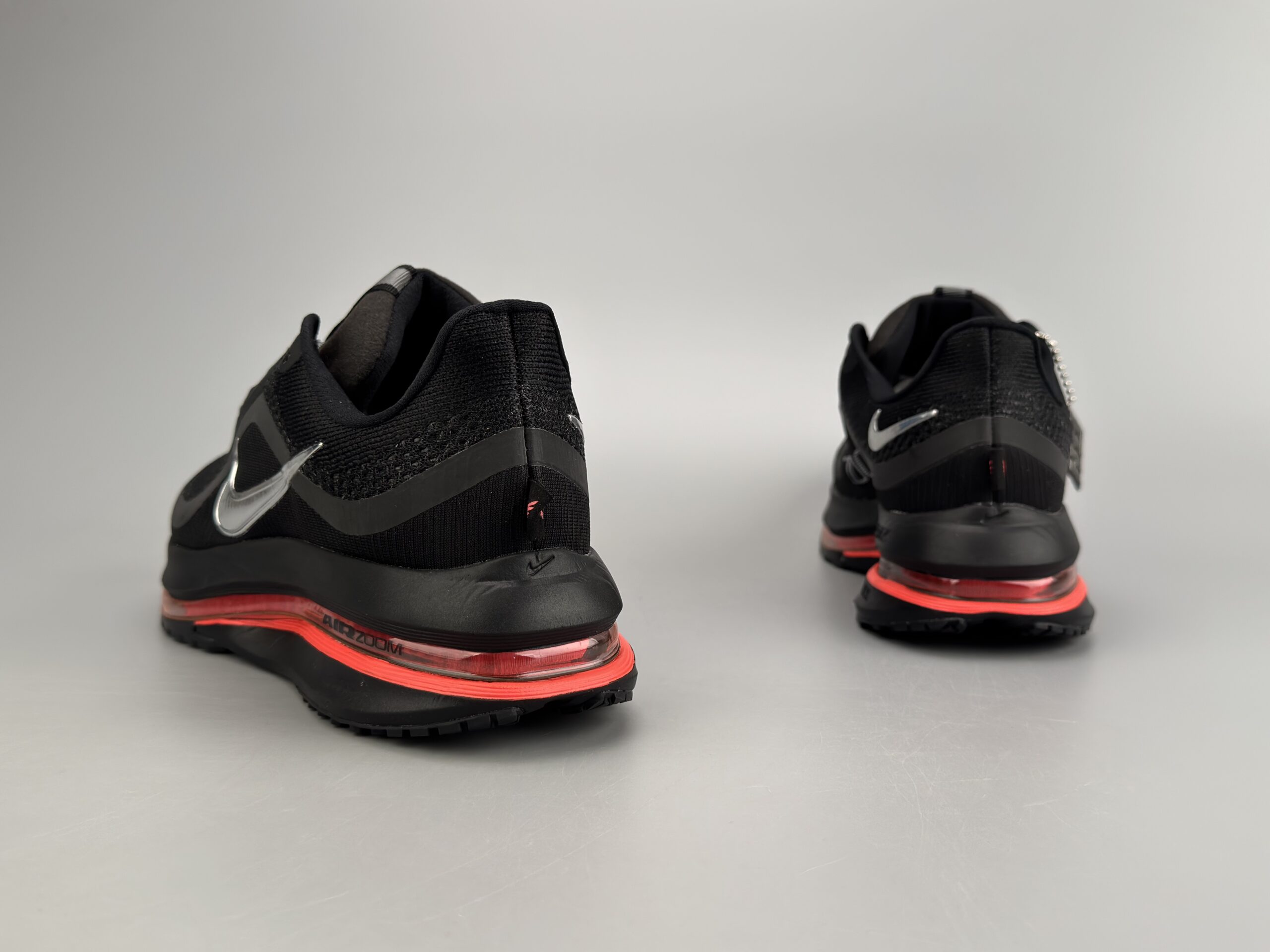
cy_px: 476
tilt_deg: -6.7
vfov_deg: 40.7
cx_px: 635
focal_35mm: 35
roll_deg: -0.3
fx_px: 1284
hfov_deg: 52.6
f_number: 1.78
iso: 100
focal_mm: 6.76
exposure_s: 1/495
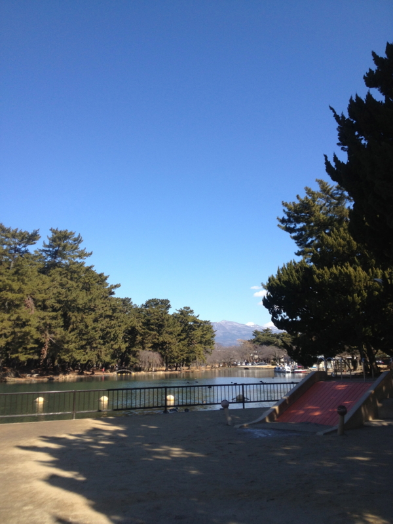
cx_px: 196
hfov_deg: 40.7
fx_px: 530
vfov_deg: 52.6
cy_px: 262
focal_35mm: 35
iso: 50
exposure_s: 1/1200
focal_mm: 4.28
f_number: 2.4
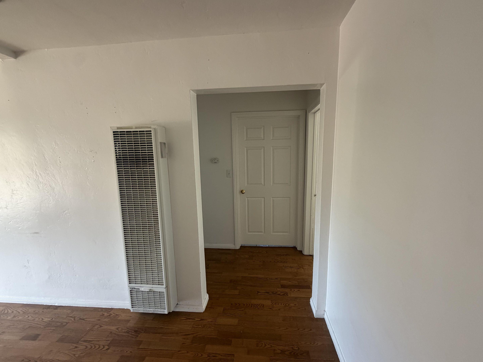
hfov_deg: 98.2
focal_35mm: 15
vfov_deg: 81.7
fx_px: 209
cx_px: 244
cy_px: 186
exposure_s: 1/121
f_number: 2.2
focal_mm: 2.22
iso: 250
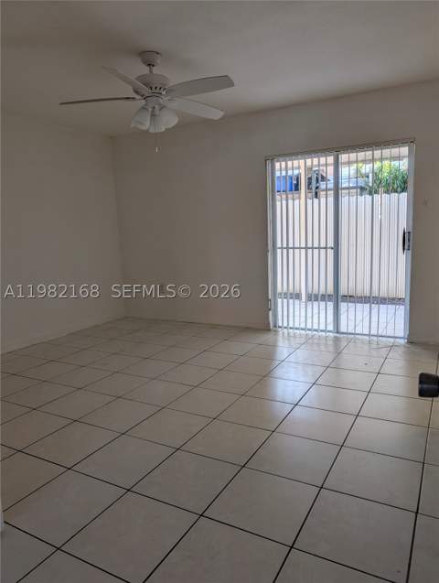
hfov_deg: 57.0
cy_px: 292
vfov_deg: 71.5
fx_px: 405
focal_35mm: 24
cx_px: 220
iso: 17
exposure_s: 1/452
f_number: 1.68
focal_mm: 6.9
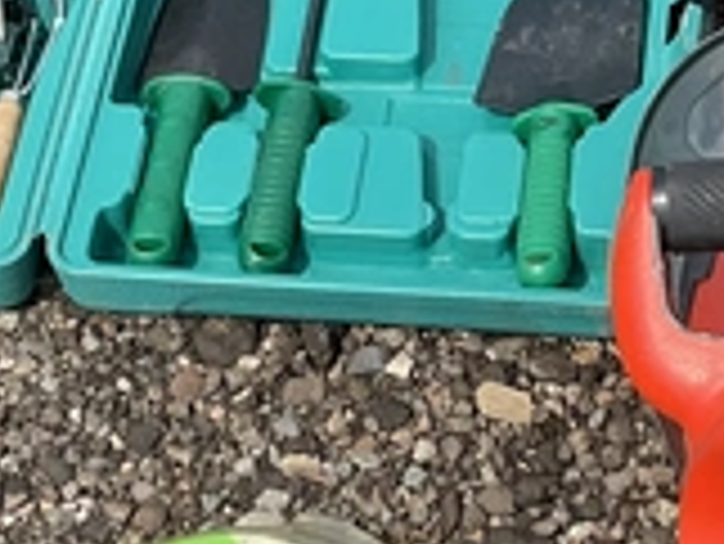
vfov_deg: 11.0
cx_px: 594
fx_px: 2826
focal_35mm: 135
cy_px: 321
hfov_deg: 14.5
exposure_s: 1/1121
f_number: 1.8
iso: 25
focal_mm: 3
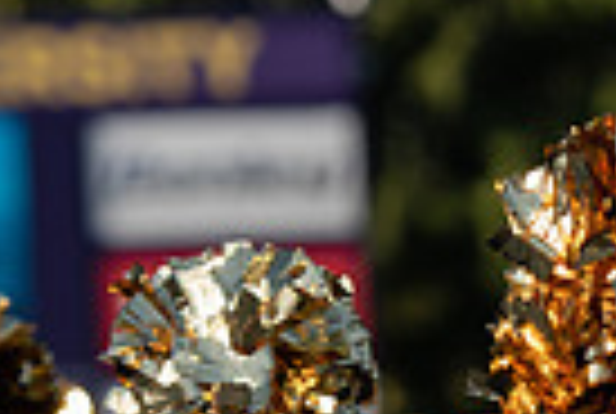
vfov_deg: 2.8
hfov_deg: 4.2
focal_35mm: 490
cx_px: 782
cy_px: 731
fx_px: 8403
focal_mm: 116
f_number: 3.5
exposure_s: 1/1250
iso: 125
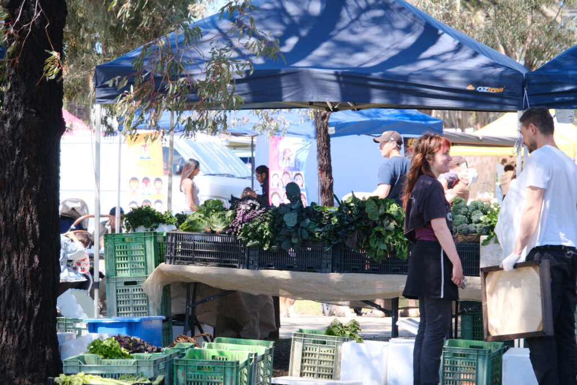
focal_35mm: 165
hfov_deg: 12.5
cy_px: 192
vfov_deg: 8.3
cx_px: 288
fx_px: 2645
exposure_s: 1/320
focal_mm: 110
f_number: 5.6
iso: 500
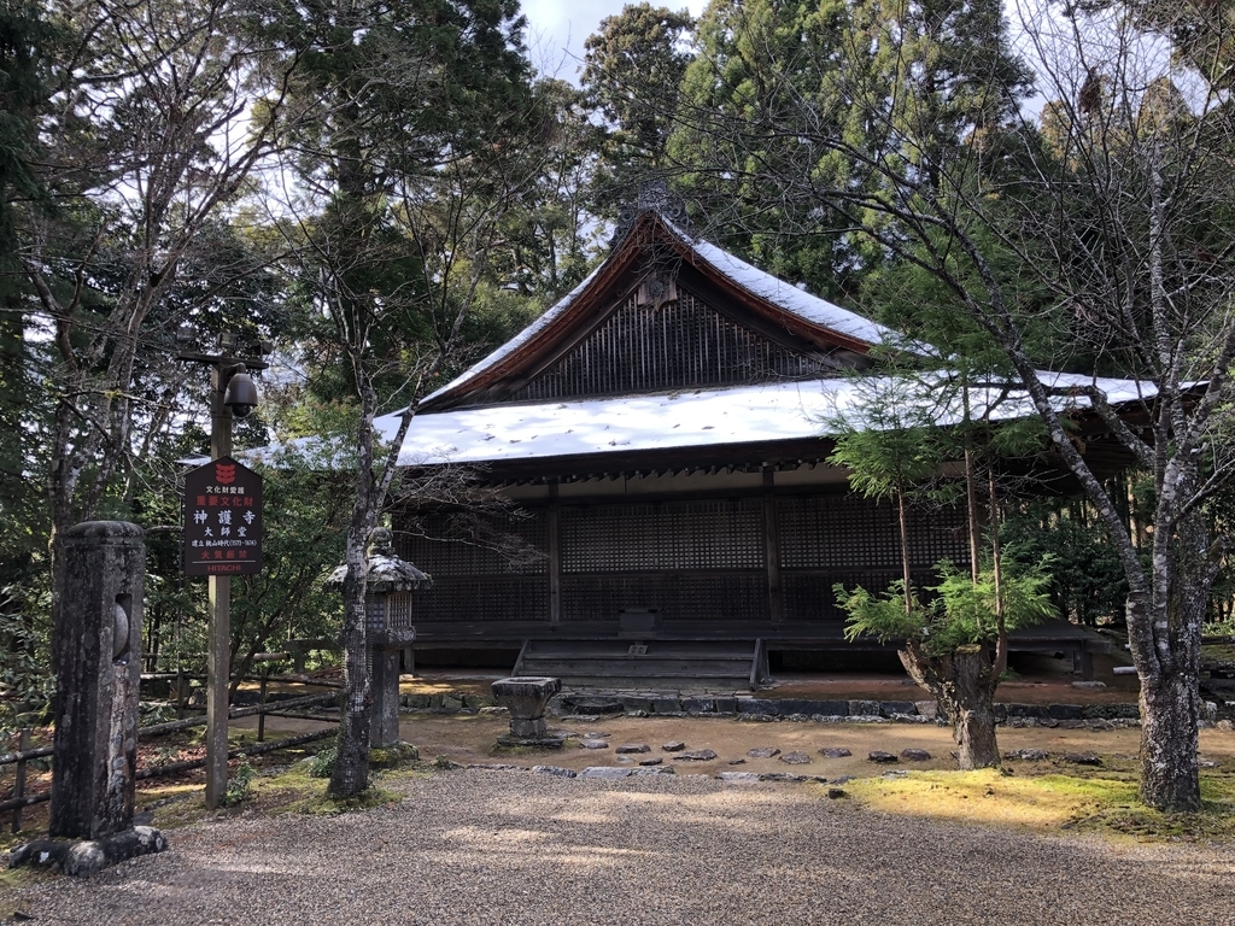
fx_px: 999
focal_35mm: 28
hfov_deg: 63.4
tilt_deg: +7.0
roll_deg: +1.7
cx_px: 618
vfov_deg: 49.7
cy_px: 463
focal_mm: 3.99
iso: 20
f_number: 1.8
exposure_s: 1/136
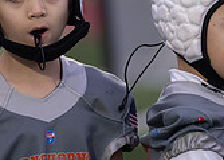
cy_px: 125
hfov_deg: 3.6
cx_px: 20
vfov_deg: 2.5
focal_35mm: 568
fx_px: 3611
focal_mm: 156
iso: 500
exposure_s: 1/320
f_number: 2.8
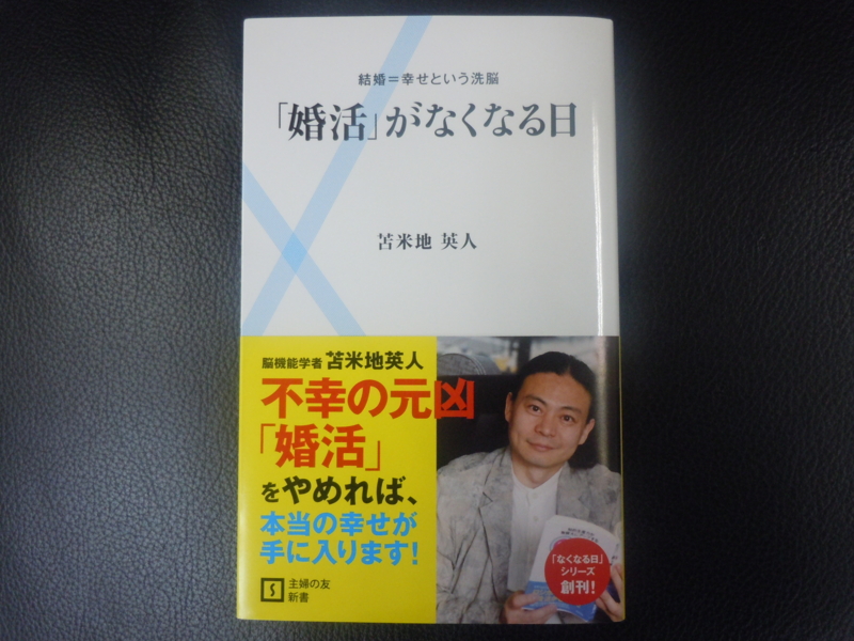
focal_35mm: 28
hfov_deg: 63.4
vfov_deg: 49.7
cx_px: 427
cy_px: 320
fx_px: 691
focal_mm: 5
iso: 400
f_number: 3.7
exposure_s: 1/50
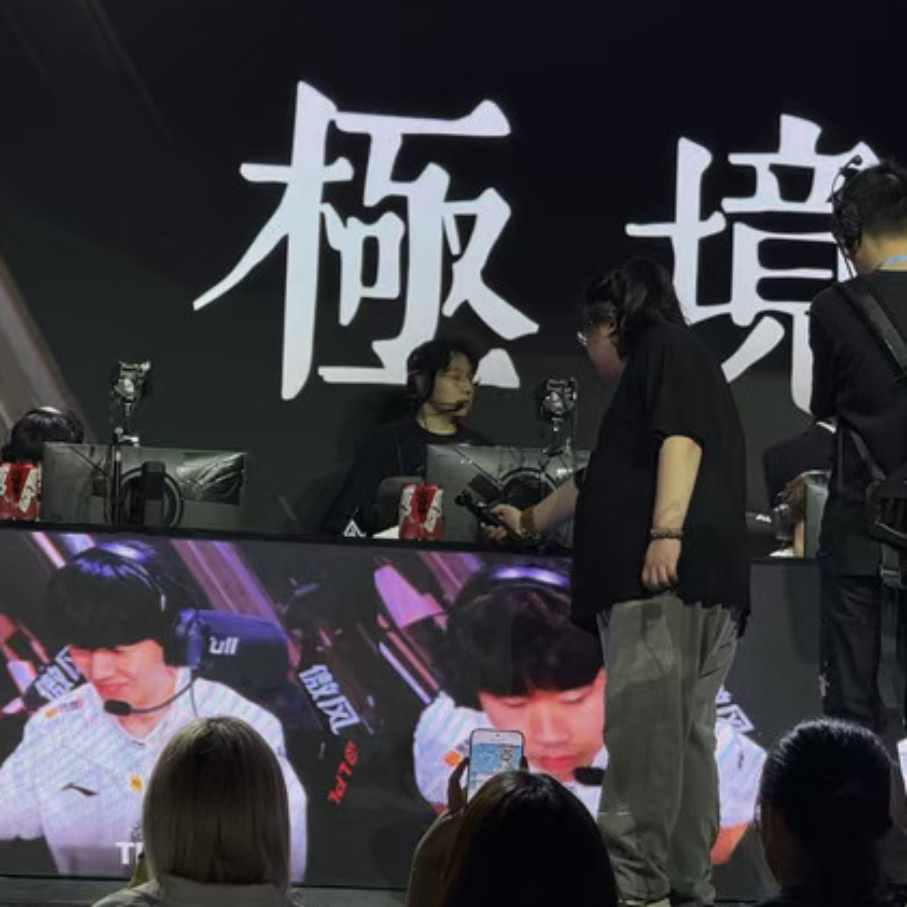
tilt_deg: +4.0
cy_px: 429
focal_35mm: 153
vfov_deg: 11.4
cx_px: 368
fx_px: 4536
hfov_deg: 11.4
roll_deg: -2.2
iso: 250
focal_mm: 15.66
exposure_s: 1/61
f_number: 2.8
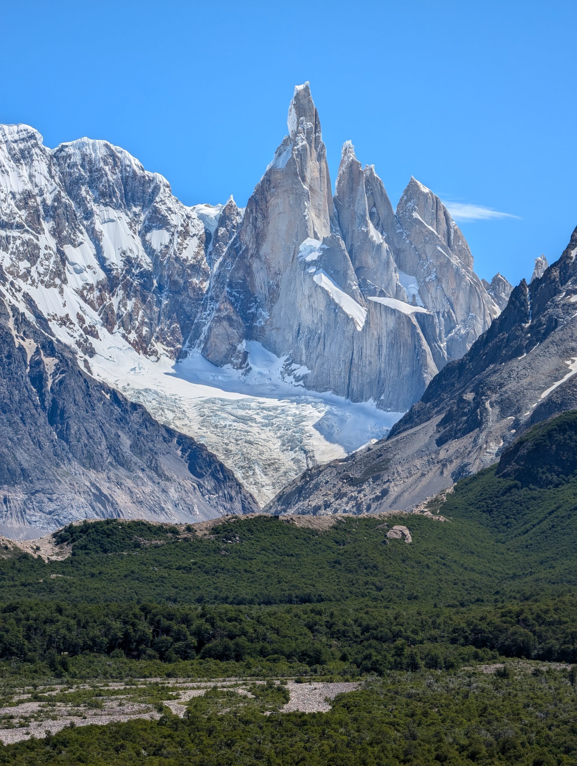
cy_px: 383
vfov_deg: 17.9
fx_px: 2438
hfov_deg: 13.5
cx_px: 288
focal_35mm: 110
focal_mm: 18
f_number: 2.8
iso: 16
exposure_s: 1/835
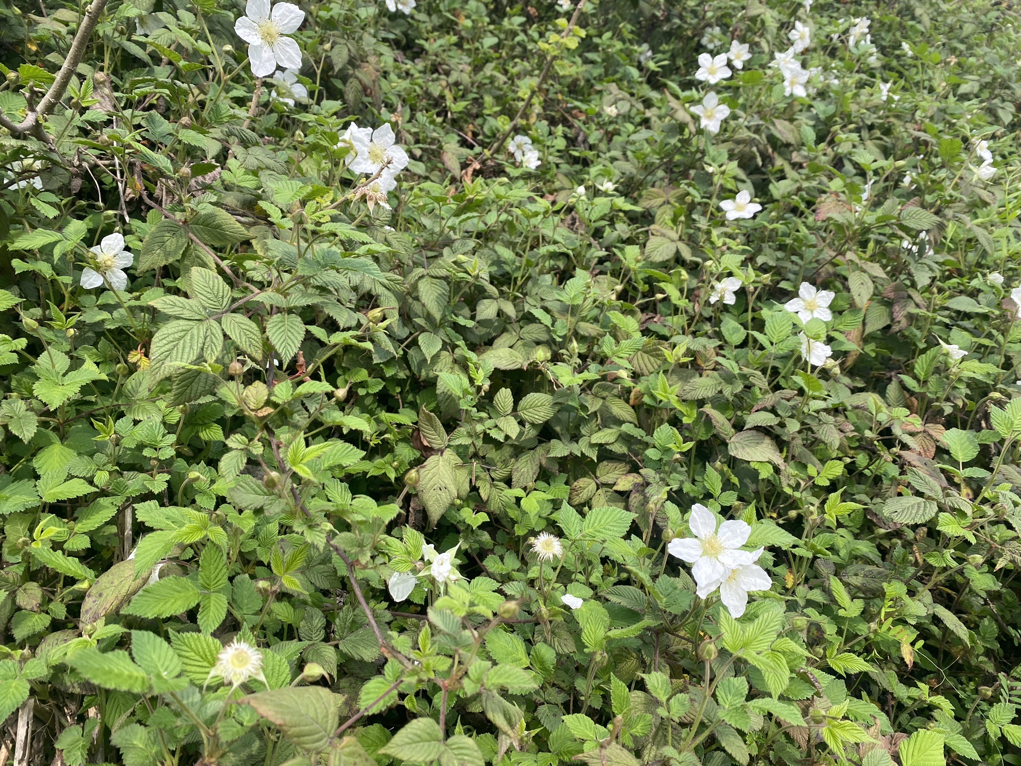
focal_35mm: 26
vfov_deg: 53.1
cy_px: 383
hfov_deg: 67.3
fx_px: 767
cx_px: 510
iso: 32
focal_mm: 4.25
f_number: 1.8
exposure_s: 1/467
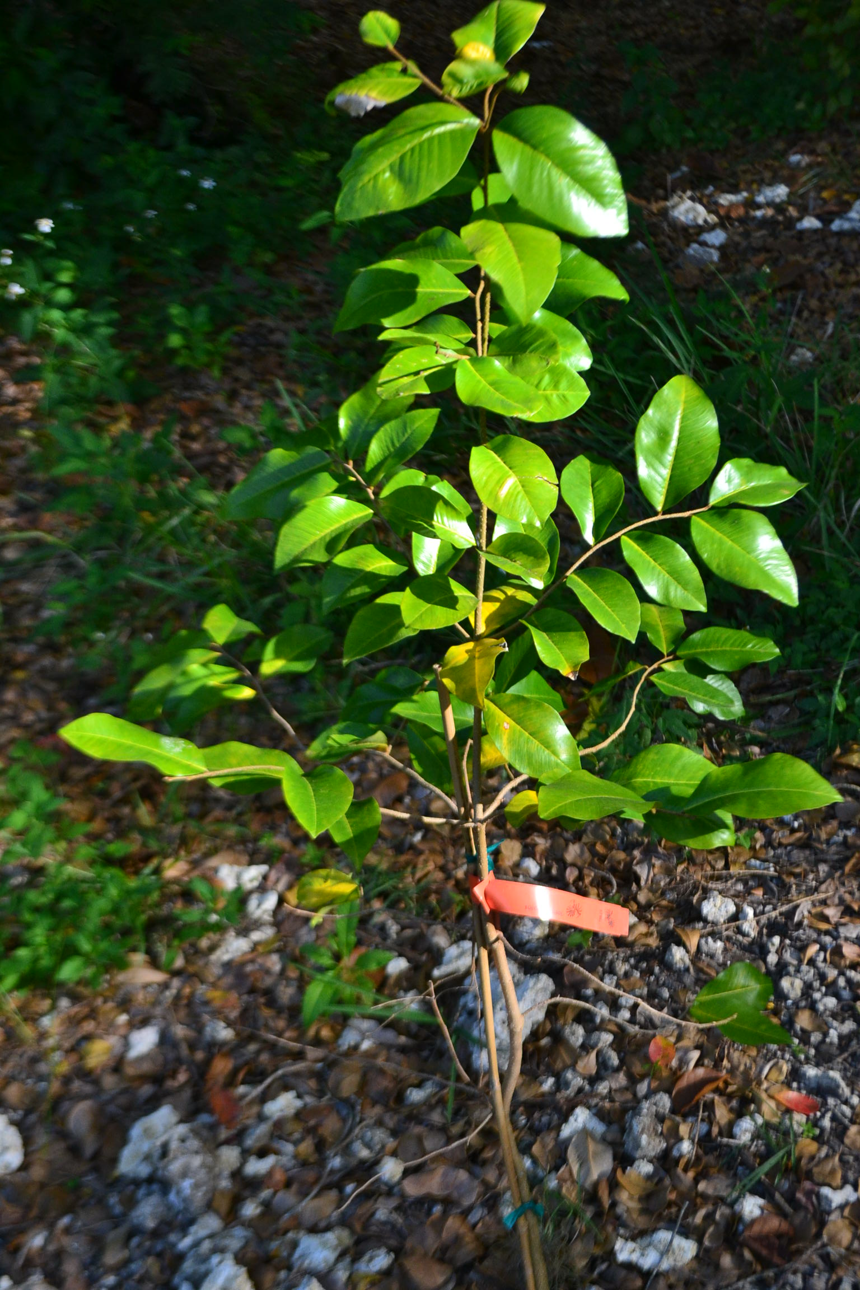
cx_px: 430
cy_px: 645
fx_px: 1827
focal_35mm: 51
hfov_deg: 26.5
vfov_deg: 38.9
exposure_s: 1/800
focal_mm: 34
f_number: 5
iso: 800
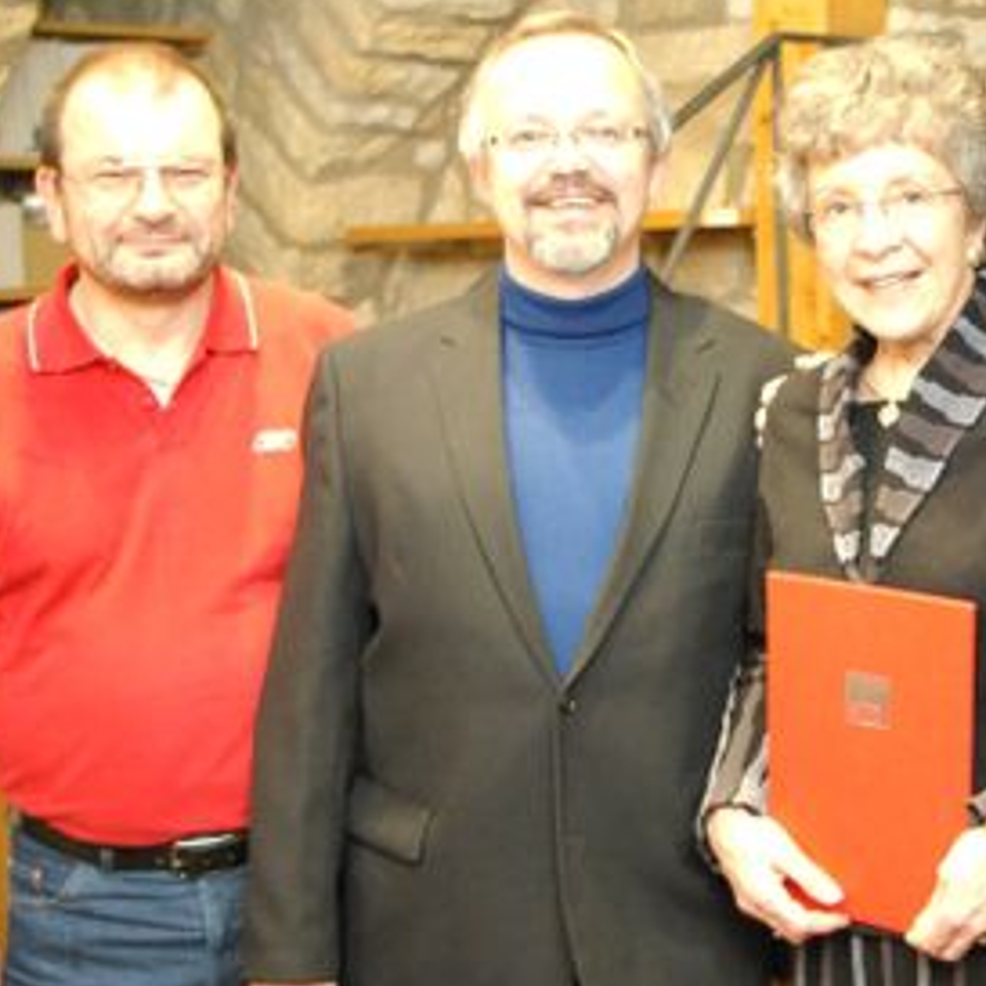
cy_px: 412
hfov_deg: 23.5
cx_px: 825
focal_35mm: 72
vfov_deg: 24.0
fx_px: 2320
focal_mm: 28
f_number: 4
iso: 1600
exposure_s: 1/10
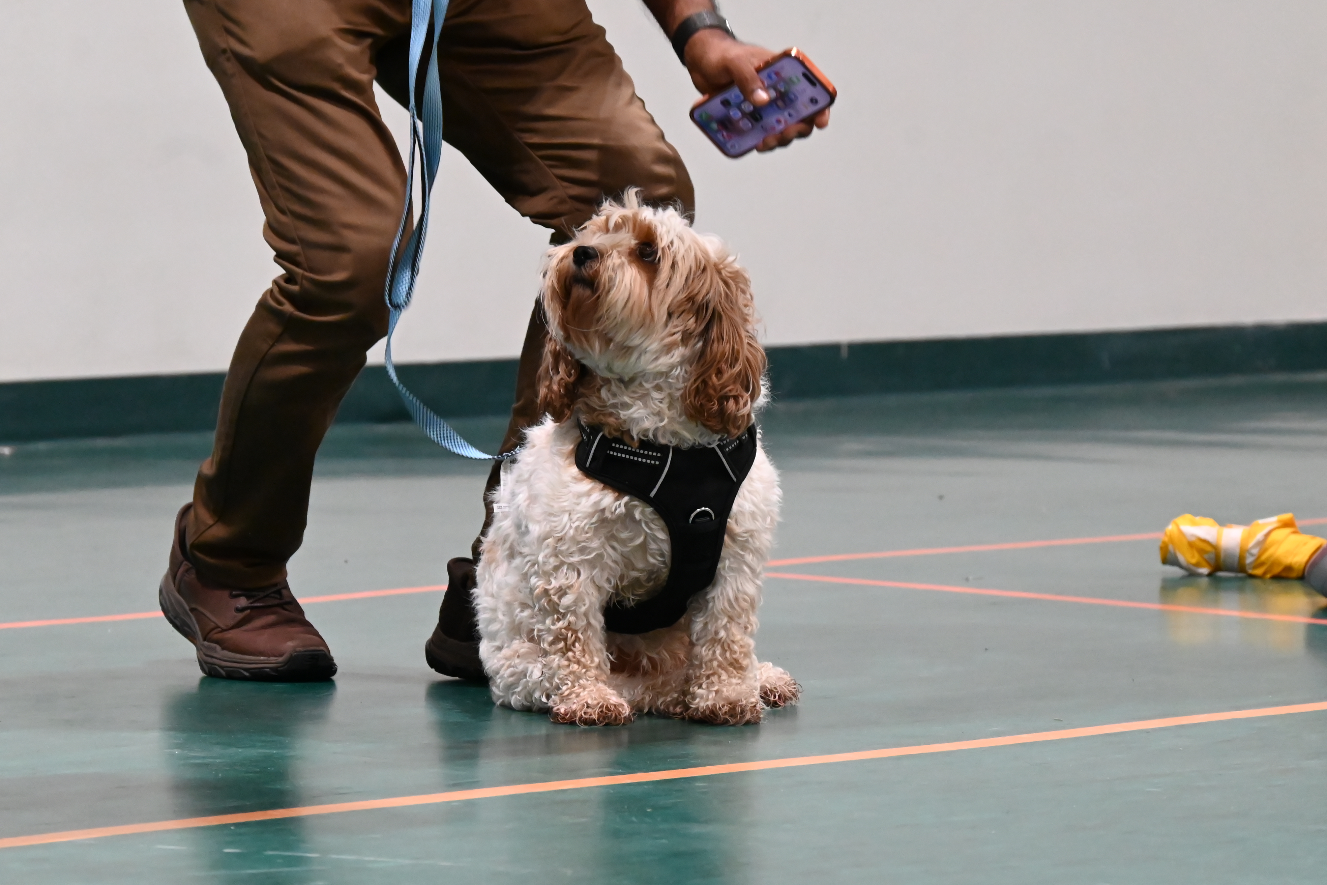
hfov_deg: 10.2
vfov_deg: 6.8
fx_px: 7445
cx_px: 664
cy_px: 442
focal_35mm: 202
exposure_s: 1/125
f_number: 6.3
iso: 7200
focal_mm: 135
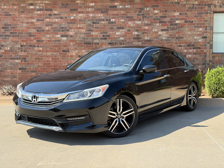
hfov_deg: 39.7
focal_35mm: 48
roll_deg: +0.0
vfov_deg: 30.3
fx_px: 311
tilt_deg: -2.6
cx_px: 112
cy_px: 84
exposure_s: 1/1429
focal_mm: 6.76
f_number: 1.78
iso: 64
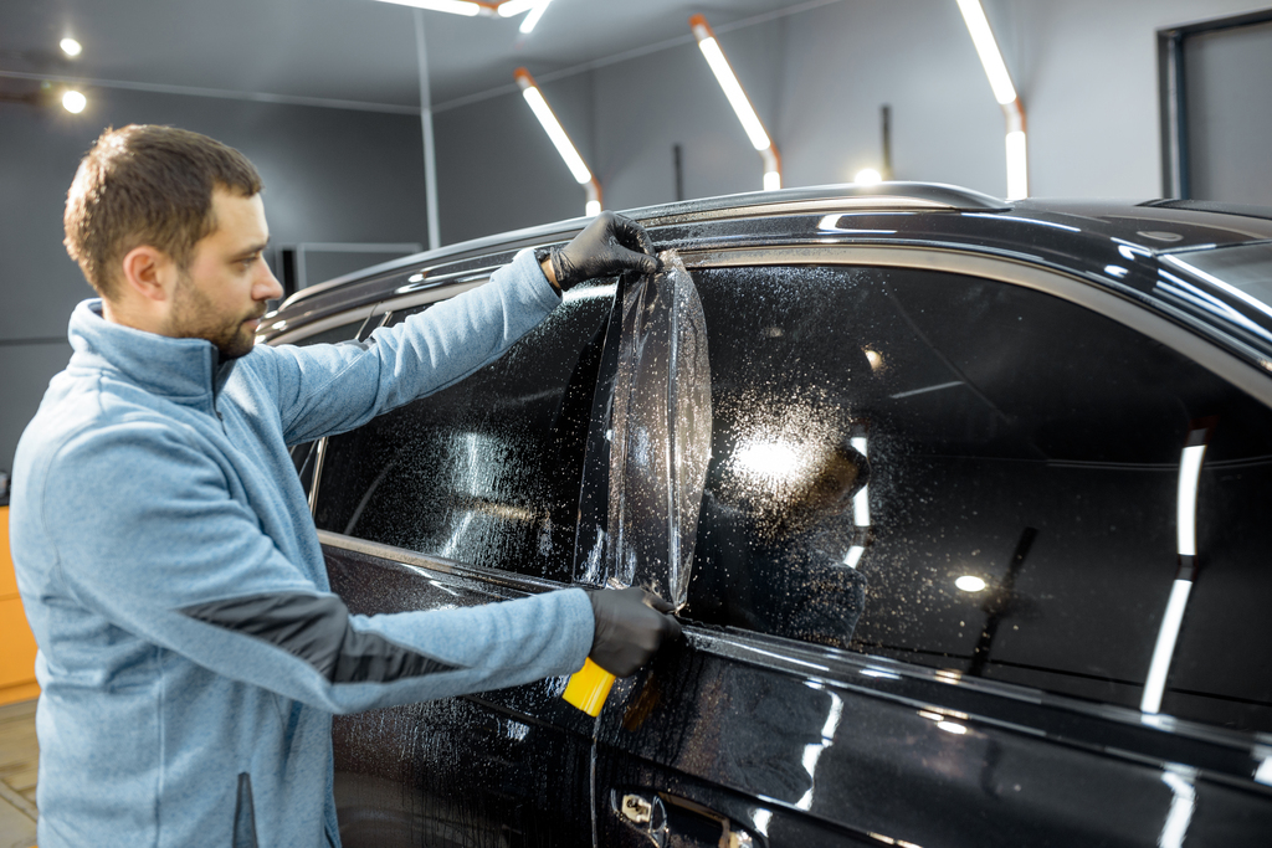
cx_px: 636
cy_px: 424
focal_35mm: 35
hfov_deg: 54.4
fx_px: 1237
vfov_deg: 37.9
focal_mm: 35
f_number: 2.2
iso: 500
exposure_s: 1/200
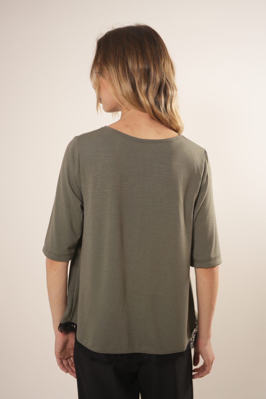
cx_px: 133
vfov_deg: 39.6
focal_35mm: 50
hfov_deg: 27.0
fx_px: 554
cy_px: 200
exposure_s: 1/100
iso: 640
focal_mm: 50
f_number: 3.2
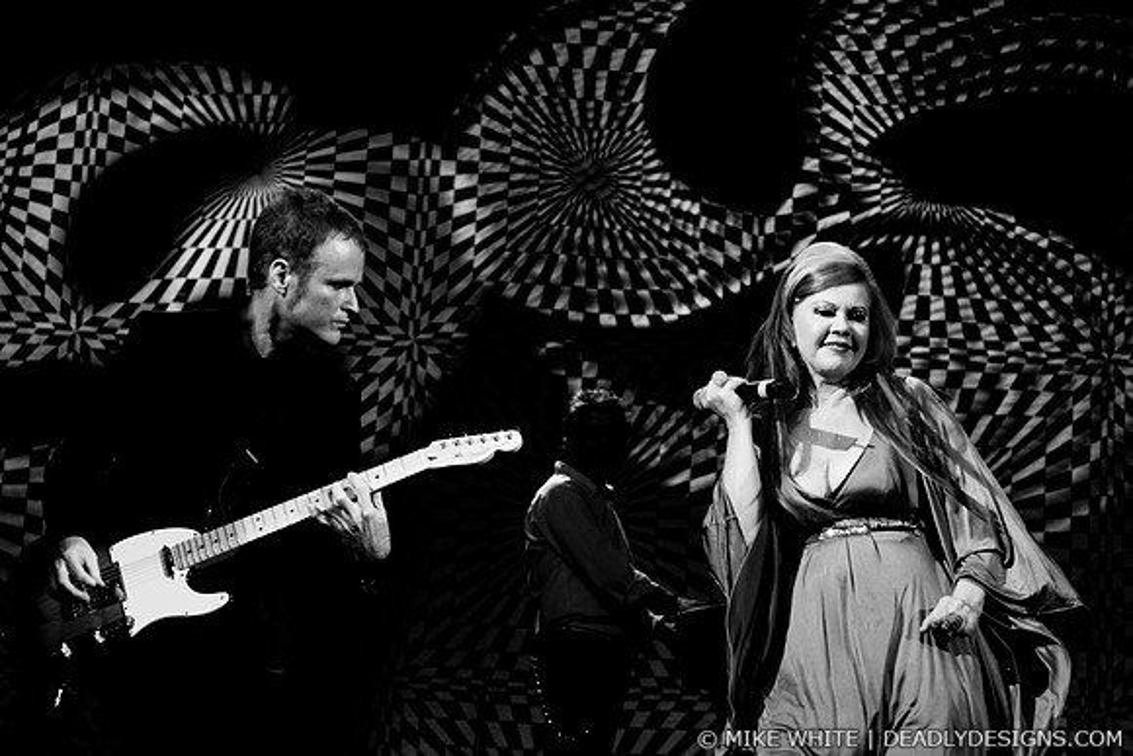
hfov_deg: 23.4
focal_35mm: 87
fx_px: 2739
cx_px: 566
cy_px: 378
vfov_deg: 15.7
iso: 800
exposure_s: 1/400
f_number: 3.5
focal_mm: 58
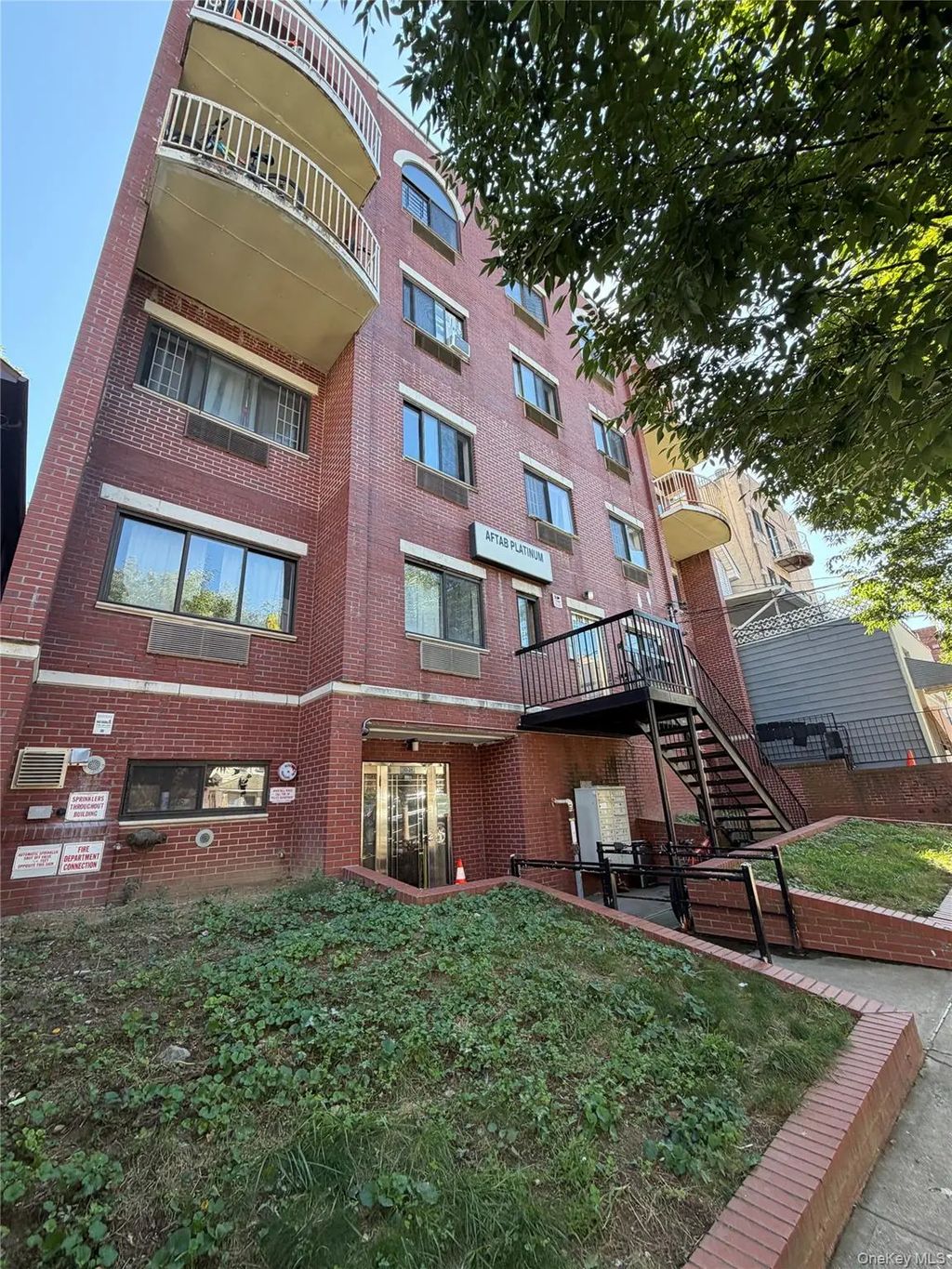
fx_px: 513
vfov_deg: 102.1
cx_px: 476
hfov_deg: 85.7
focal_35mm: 14
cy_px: 634
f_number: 2.2
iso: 50
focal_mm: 2.22
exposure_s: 1/134
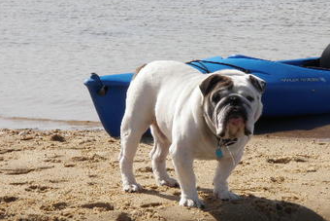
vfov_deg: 8.8
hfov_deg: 13.1
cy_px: 155
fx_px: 1431
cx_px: 223
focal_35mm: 156
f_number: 5.6
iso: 50
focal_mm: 18.2
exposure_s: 1/250
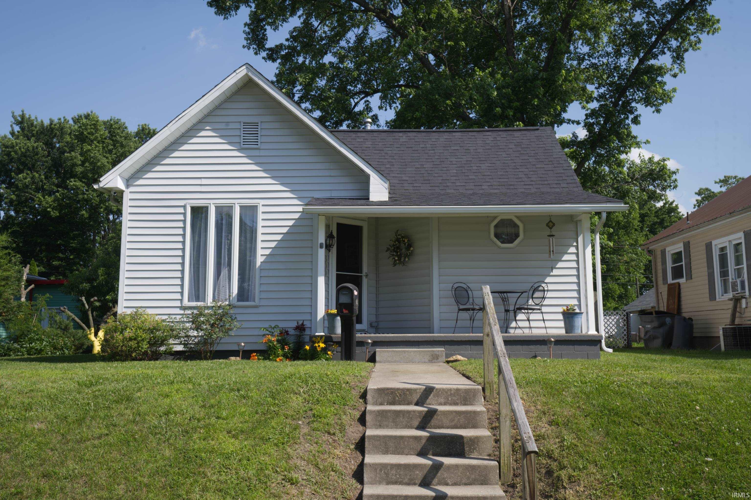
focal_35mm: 35
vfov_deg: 37.8
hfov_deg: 54.4
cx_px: 376
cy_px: 250
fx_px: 730
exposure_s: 1/80
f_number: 13
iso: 100
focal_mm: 35
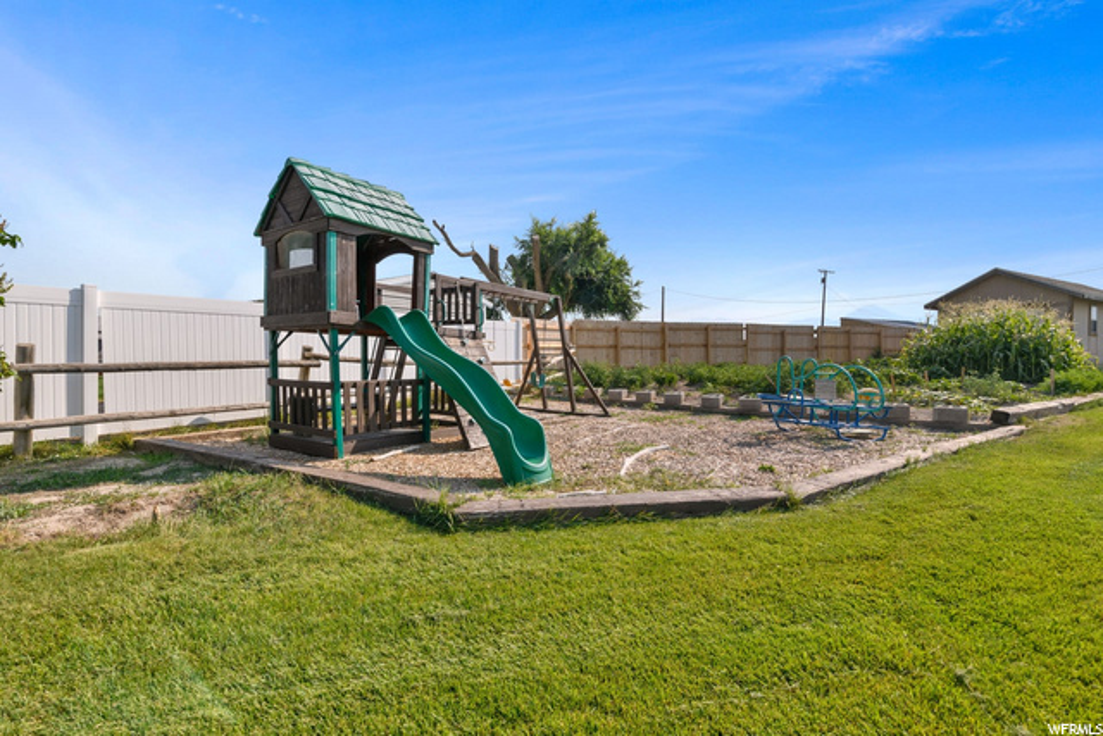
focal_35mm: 15
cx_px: 552
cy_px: 368
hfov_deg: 100.4
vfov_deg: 77.4
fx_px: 460
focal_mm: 15
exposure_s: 1/500
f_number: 8
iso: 200
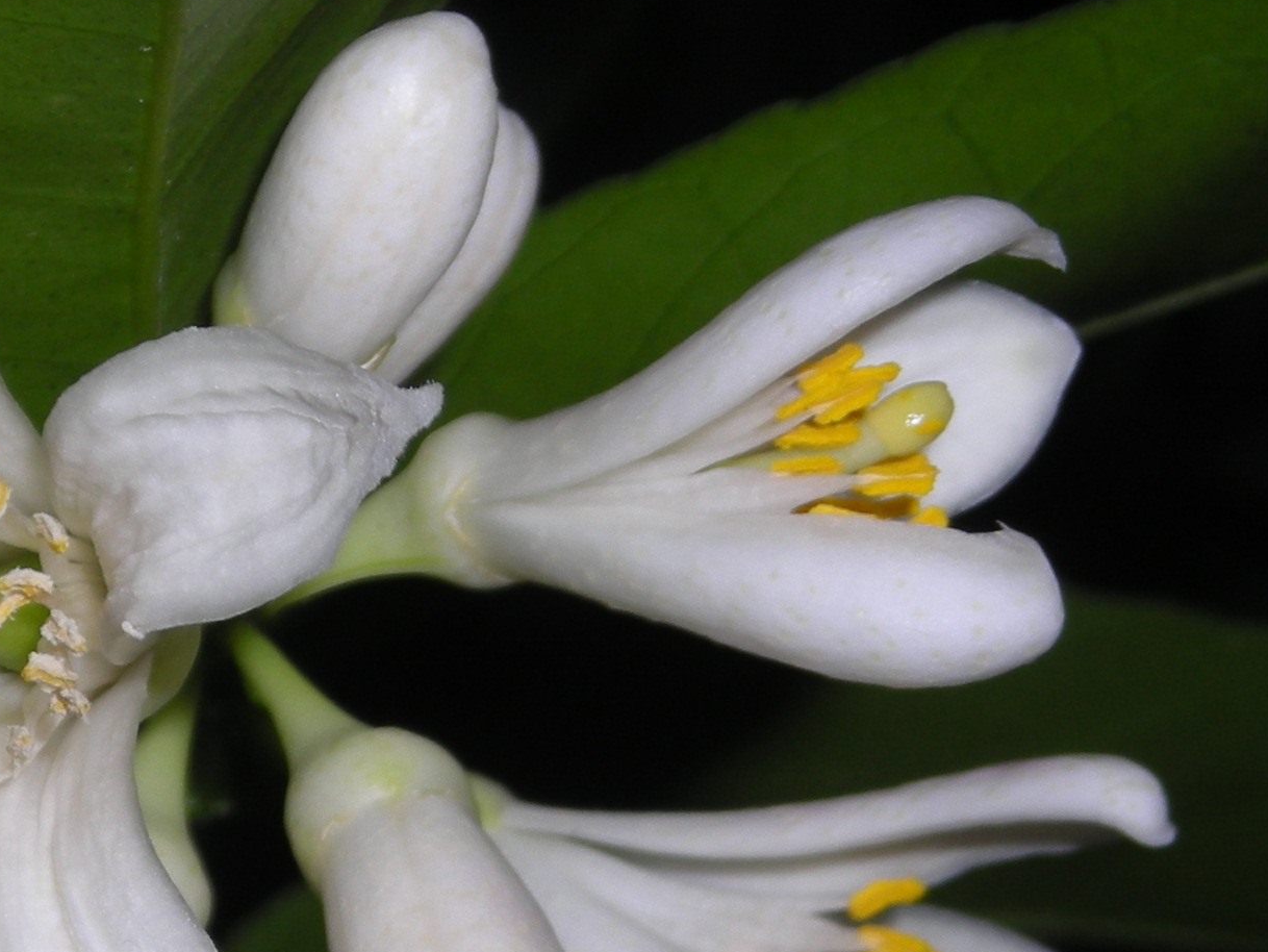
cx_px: 157
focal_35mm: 178
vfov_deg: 8.3
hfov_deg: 11.0
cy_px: 1001
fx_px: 6522
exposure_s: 1/120
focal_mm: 12.7
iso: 50
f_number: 8.4
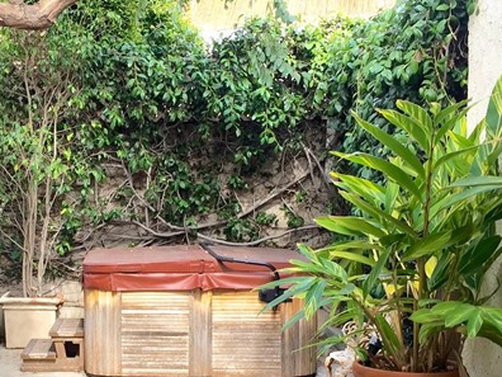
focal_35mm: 75
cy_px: 303
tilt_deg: -3.2
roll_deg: +0.5
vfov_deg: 19.4
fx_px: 1088
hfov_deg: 25.4
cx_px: 72
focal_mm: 4.15
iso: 32
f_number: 2.2
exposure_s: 1/141
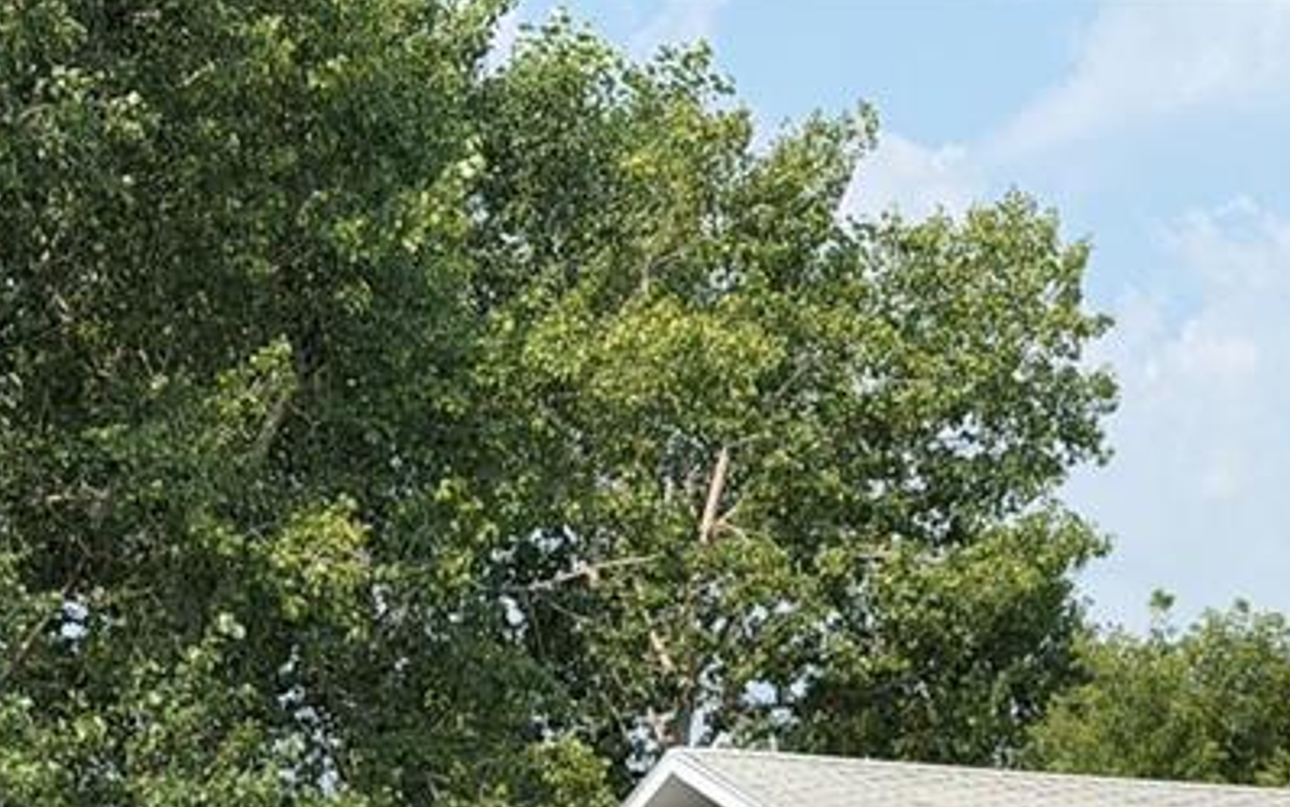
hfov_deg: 15.5
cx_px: 1410
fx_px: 4607
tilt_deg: +0.3
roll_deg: -0.7
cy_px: 1228
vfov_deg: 9.7
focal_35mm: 131
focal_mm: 6.76
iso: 80
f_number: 1.78
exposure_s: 1/2033
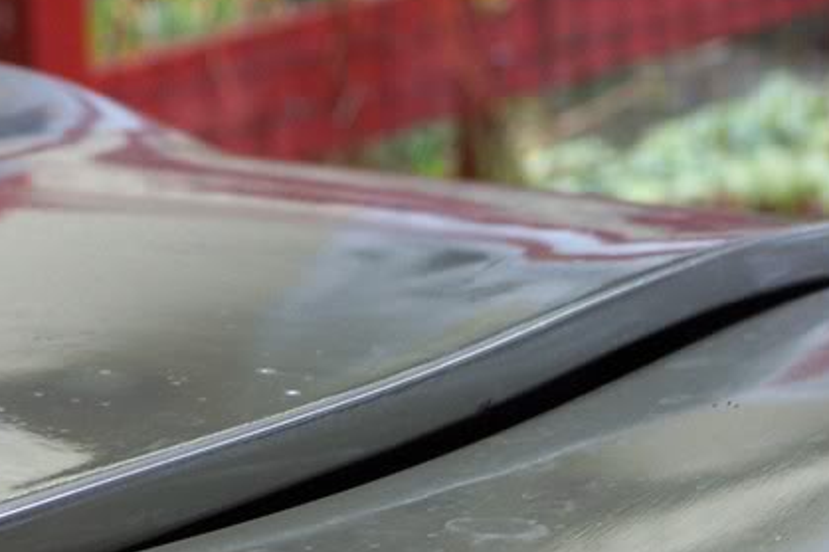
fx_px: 6353
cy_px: 342
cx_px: 412
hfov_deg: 7.5
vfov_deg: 5.0
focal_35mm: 276
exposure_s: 1/30
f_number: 3.2
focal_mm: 23.1
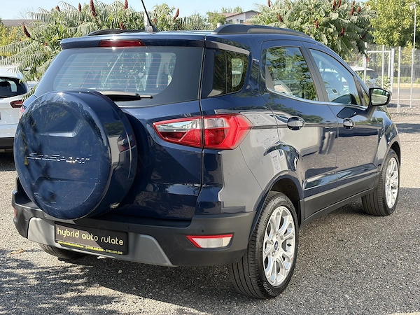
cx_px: 210
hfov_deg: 36.8
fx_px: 631
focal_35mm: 52
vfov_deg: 28.0
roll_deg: +1.0
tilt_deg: -8.3
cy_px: 158
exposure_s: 1/740
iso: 40
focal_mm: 5.96
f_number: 1.6
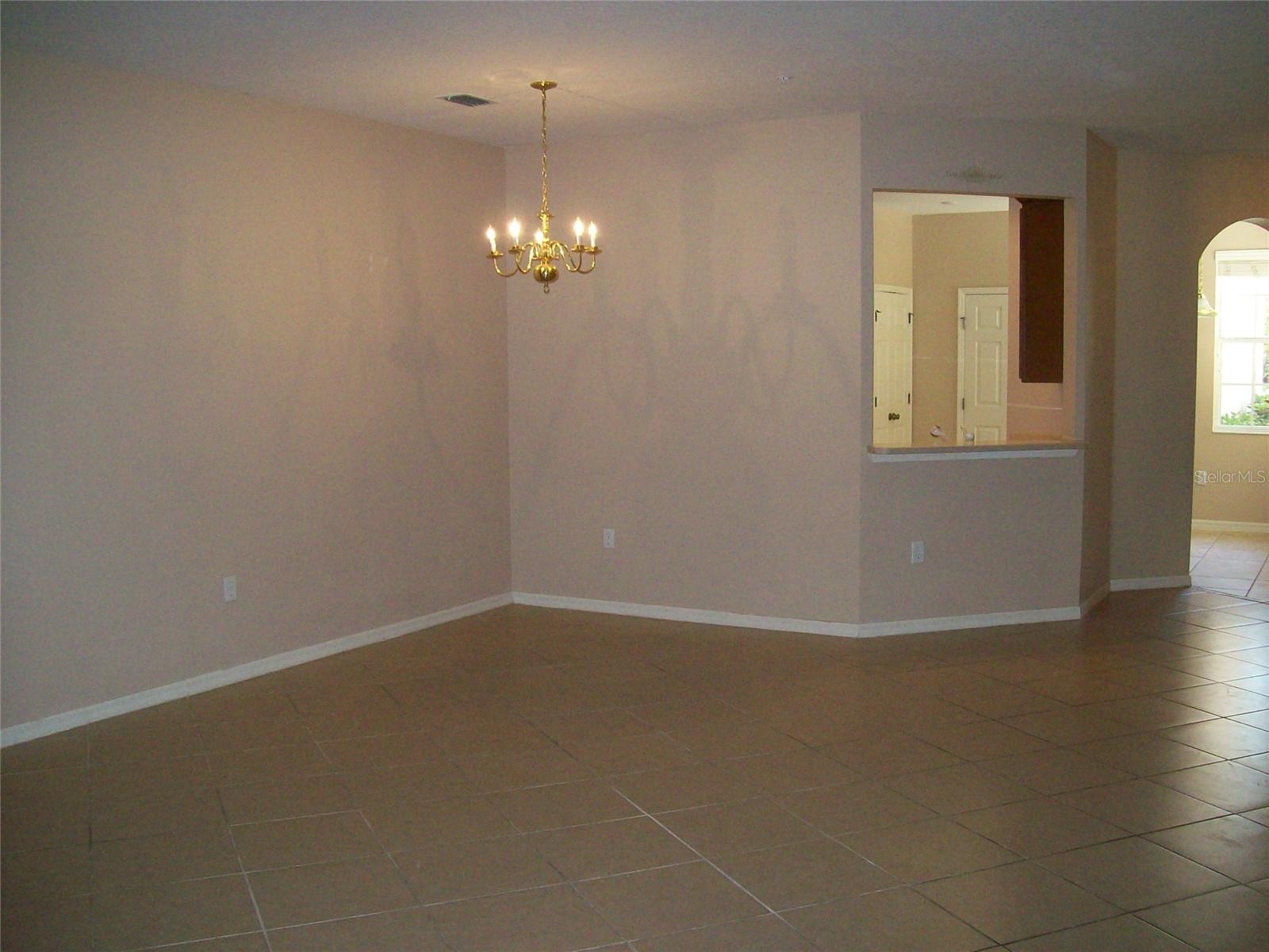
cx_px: 634
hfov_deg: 51.4
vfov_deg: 39.7
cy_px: 476
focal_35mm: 36
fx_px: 1320
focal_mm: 6
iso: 200
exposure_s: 1/64
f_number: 2.7
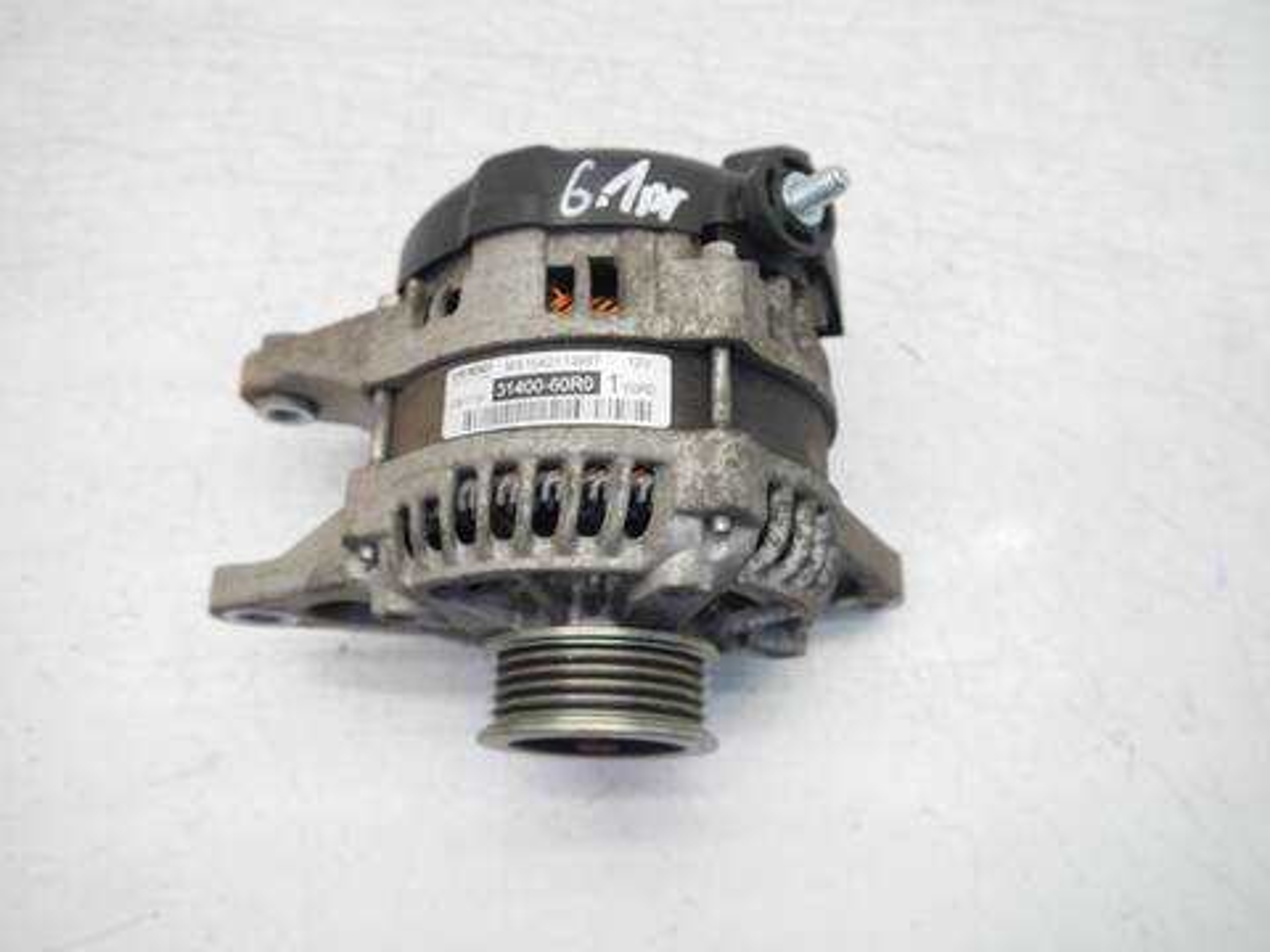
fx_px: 1174
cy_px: 476
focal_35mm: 32
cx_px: 635
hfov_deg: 56.8
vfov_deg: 44.2
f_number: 3.8
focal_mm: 16
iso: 400
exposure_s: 1/60
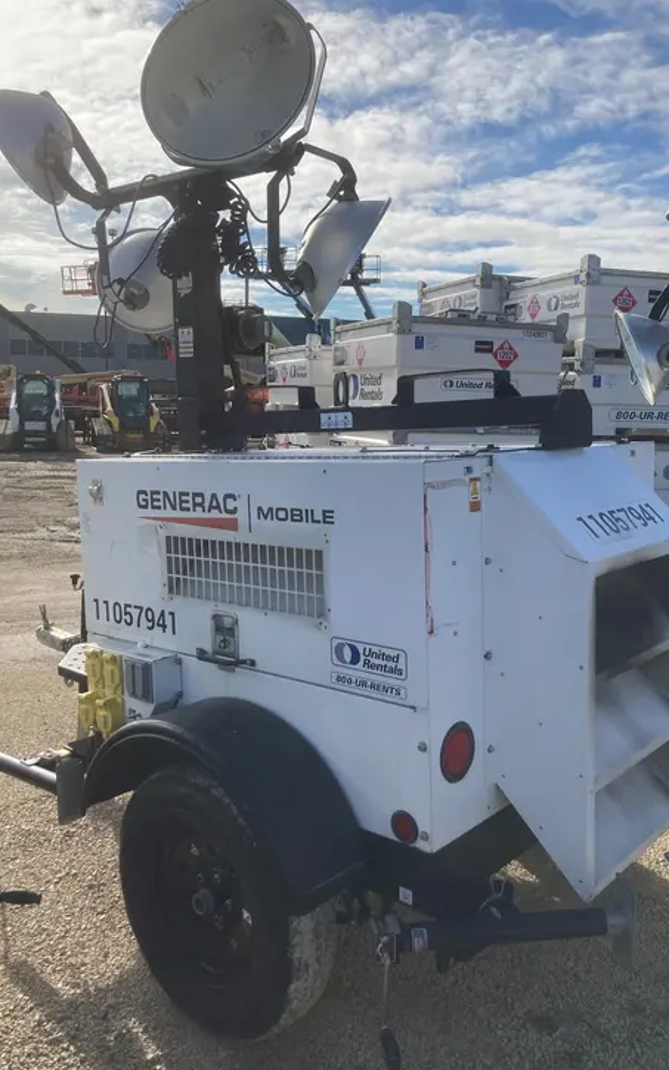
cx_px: 313
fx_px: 875
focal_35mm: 30
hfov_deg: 41.8
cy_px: 539
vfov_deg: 62.9
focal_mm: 3.99
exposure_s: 1/3003
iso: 20
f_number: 1.8
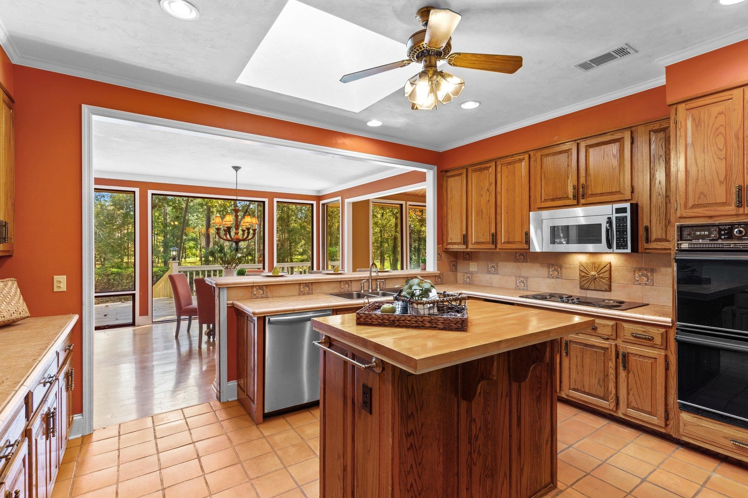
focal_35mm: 17
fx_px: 353
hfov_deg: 93.3
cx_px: 374
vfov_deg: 70.4
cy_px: 249
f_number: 9
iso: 100
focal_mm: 17
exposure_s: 3.2
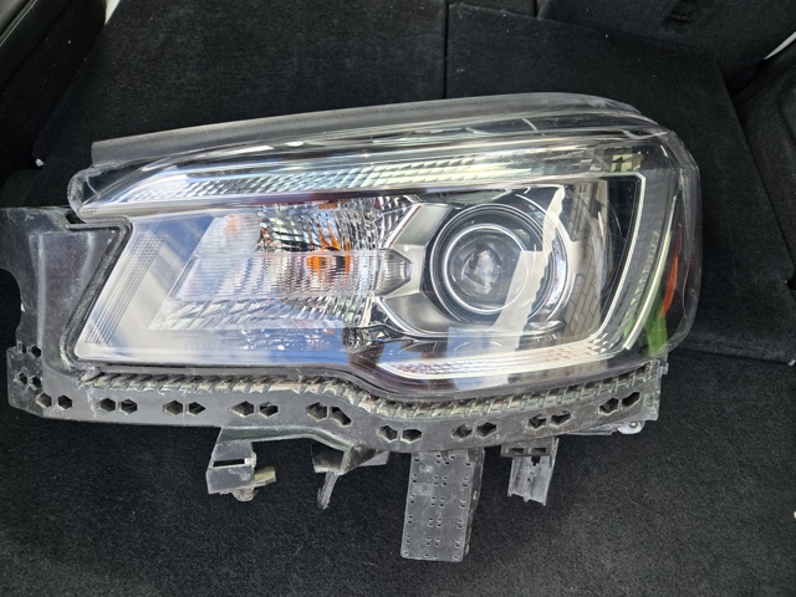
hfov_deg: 73.9
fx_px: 529
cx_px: 398
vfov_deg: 58.9
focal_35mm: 23
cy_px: 298
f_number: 1.8
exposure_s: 1/707
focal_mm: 5.4
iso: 80
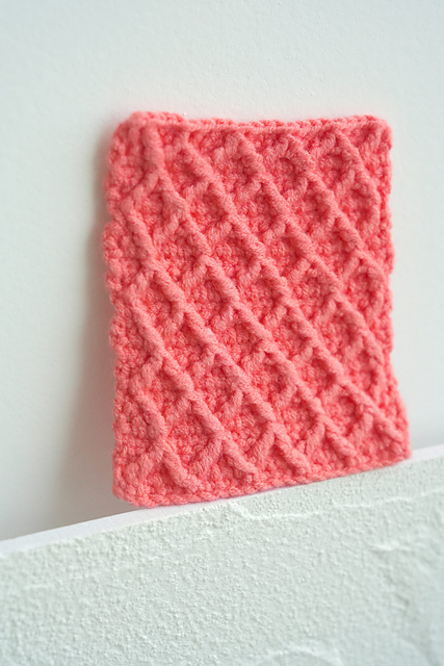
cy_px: 333
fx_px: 1294
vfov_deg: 28.8
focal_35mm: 70
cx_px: 222
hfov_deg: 19.5
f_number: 8
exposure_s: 1/500
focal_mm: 70
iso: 3200
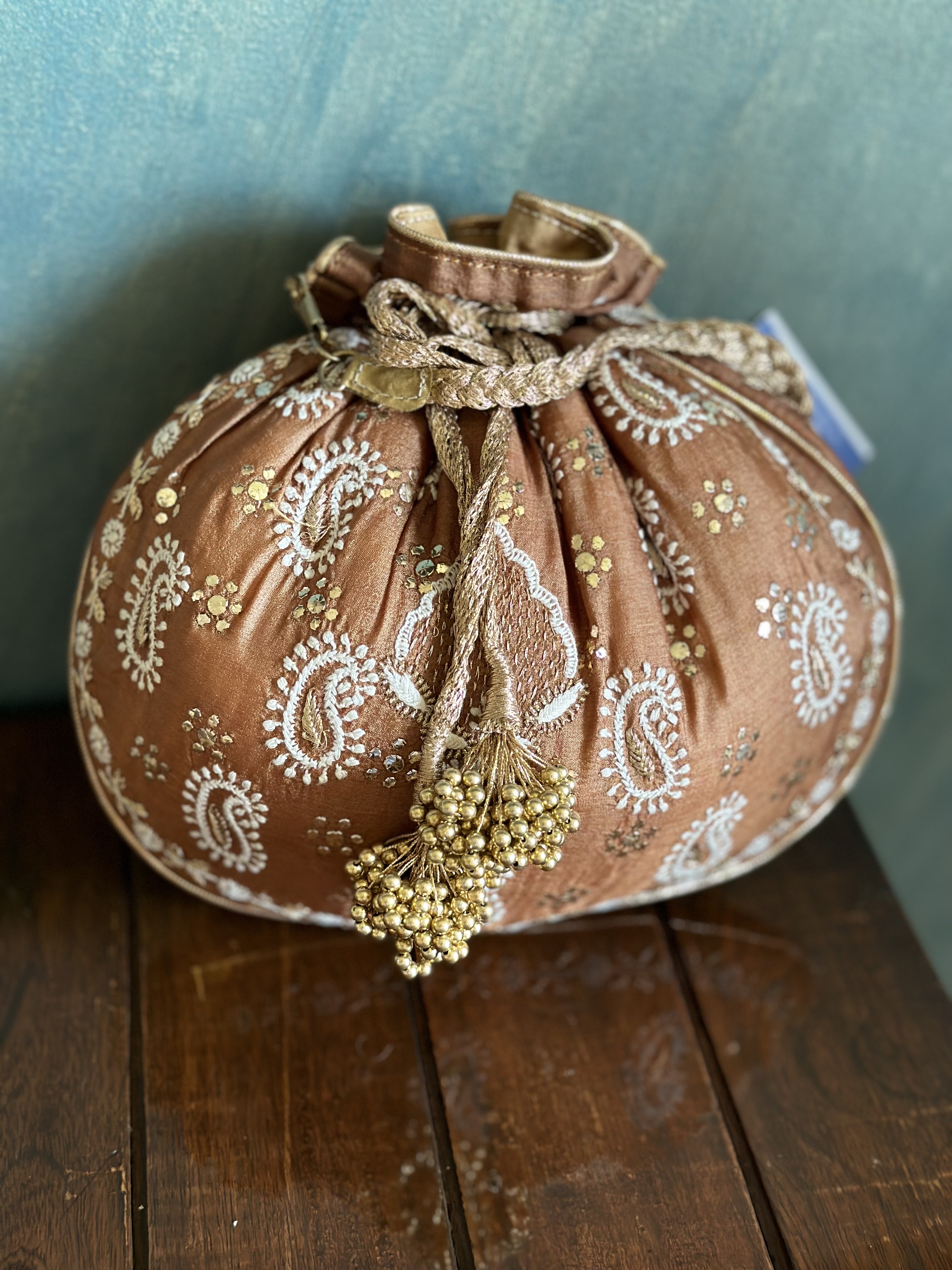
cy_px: 635
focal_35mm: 48
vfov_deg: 39.7
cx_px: 476
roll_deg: -3.2
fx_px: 1760
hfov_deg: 30.3
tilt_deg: -37.5
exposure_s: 1/60
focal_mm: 6.86
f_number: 1.78
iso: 125
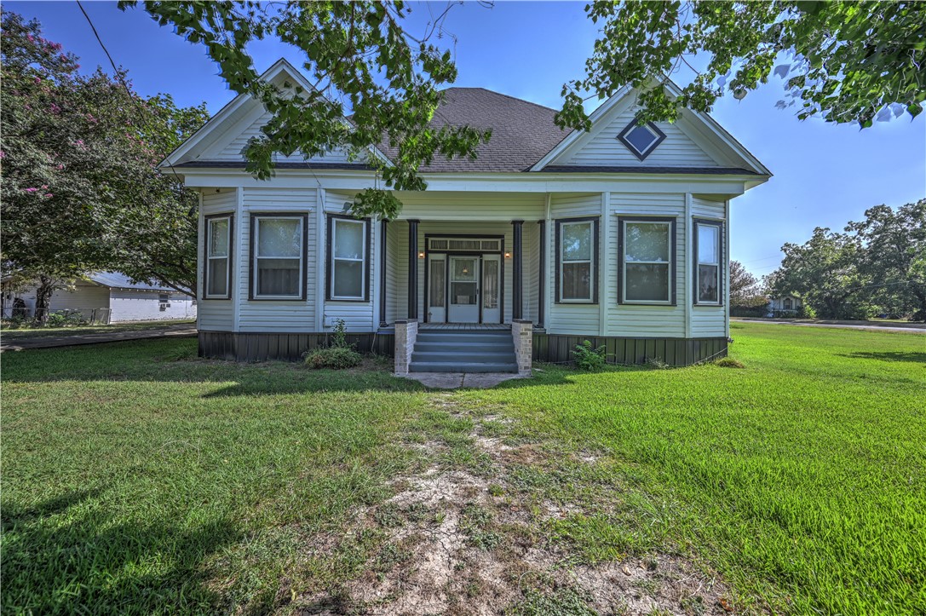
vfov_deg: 81.1
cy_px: 308
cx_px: 463
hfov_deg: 104.3
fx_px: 360
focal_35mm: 14
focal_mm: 14
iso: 100
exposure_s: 1/100
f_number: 5
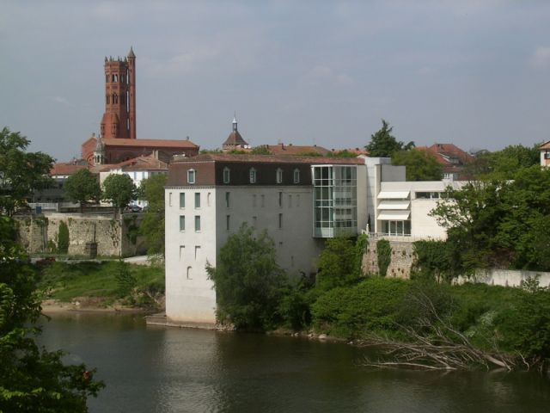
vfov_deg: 17.2
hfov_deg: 22.8
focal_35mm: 86
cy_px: 206
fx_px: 1366
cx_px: 275
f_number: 4.1
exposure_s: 1/808
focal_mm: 13
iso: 100
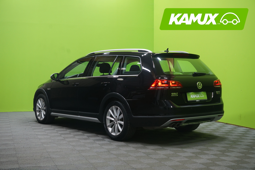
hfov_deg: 39.6
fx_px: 354
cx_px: 128
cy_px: 85
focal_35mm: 50
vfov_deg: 27.0
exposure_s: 1/25
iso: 800
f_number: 5.6
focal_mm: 50
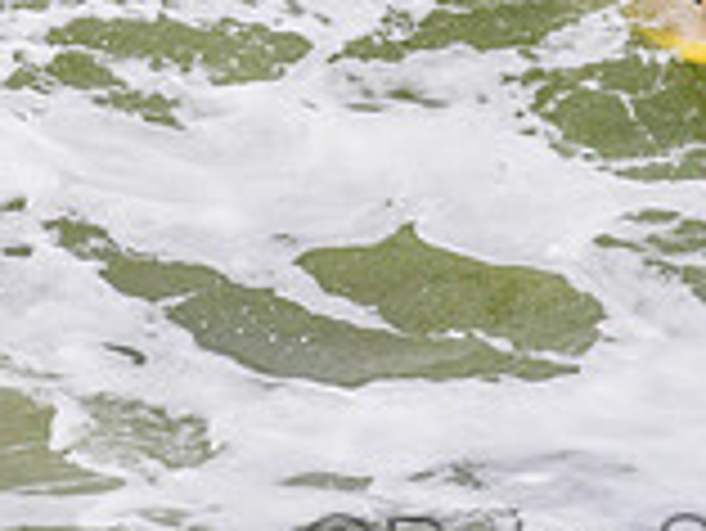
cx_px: 648
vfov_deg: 0.5
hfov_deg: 0.7
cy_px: -191
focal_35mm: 2834
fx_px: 57844
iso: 900
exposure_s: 1/2000
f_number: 11
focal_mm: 800
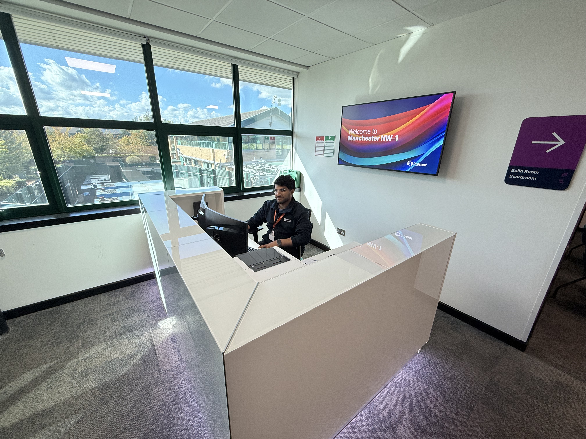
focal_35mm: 14
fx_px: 237
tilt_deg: -18.2
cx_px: 293
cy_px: 220
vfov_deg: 85.7
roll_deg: -1.4
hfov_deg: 102.1
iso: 64
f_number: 2.2
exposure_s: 1/102
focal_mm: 2.22
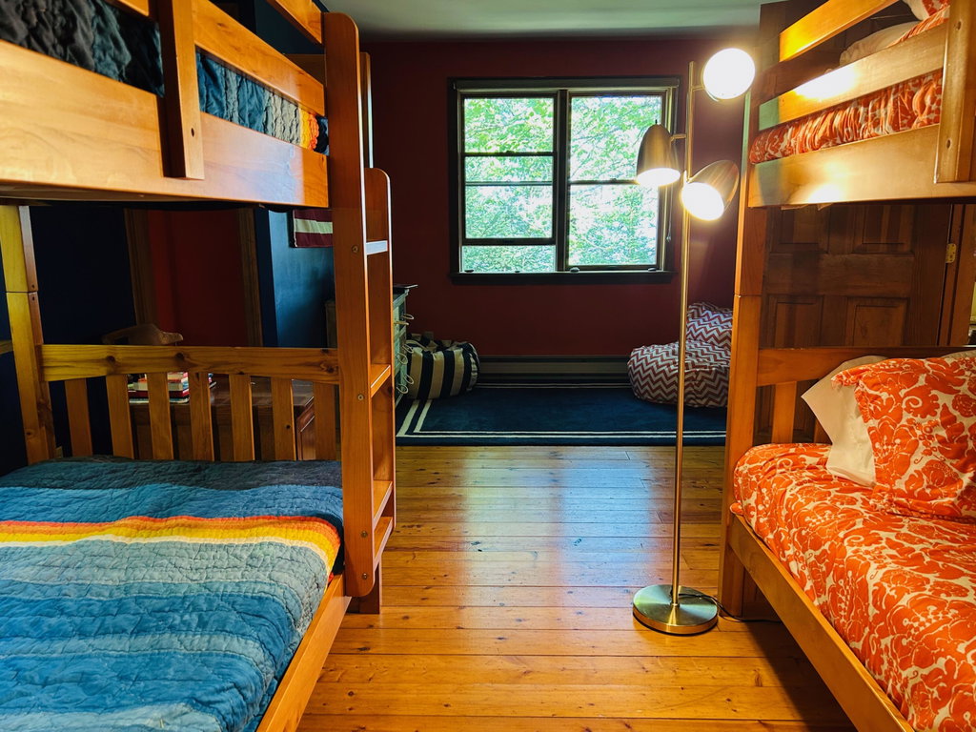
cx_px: 488
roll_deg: +0.2
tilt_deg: -11.9
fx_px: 733
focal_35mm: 26
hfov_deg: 67.3
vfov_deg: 53.1
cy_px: 366
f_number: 1.5
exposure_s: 1/80
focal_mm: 5.7
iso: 125
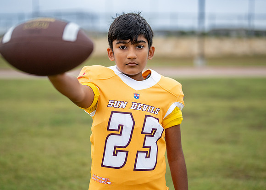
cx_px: 130
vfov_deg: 23.6
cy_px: 93
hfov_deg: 32.7
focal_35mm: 60
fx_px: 454
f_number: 1.2
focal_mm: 50
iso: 320
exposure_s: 1/2000
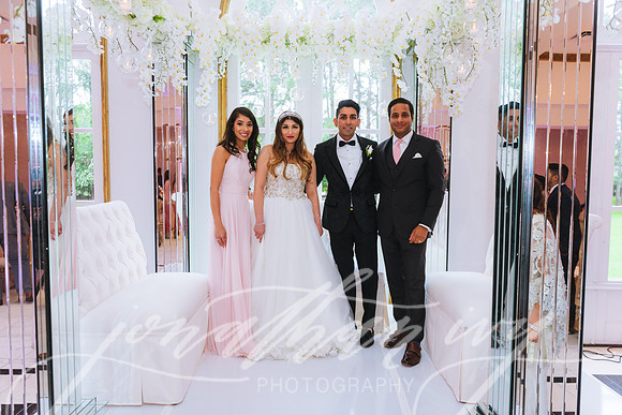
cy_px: 208
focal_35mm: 27
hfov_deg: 67.4
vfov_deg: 48.0
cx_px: 311
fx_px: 467
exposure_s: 1/200
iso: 800
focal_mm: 27
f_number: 2.8
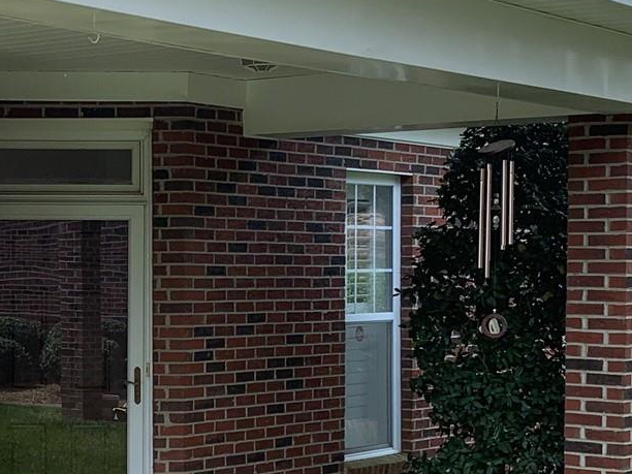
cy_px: 350
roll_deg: -0.9
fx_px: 1588
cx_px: -20
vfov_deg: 16.9
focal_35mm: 87
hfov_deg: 21.6
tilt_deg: -2.6
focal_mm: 4.3
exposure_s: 1/558
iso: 25
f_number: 1.8
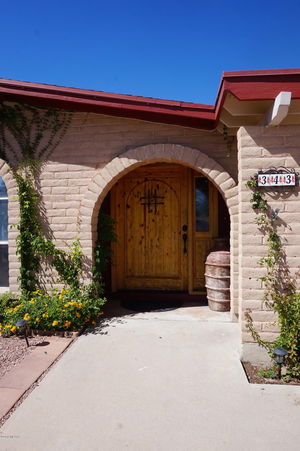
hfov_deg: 53.1
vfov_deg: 73.8
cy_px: 226
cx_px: 150
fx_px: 300
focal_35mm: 24
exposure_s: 1/100
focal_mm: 16
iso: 100
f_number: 14
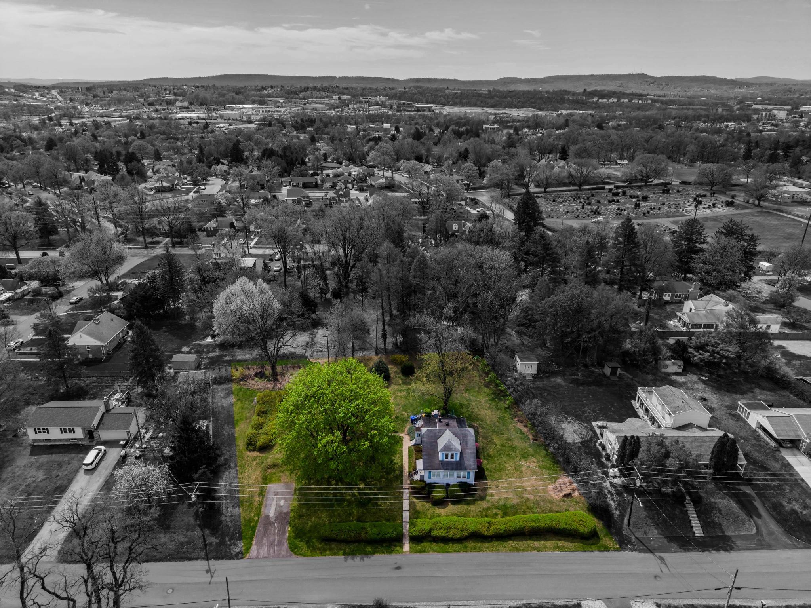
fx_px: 562
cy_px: 304
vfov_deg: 56.8
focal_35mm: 24
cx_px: 406
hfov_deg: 71.6
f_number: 1.8
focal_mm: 8.67
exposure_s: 1/2500
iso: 100
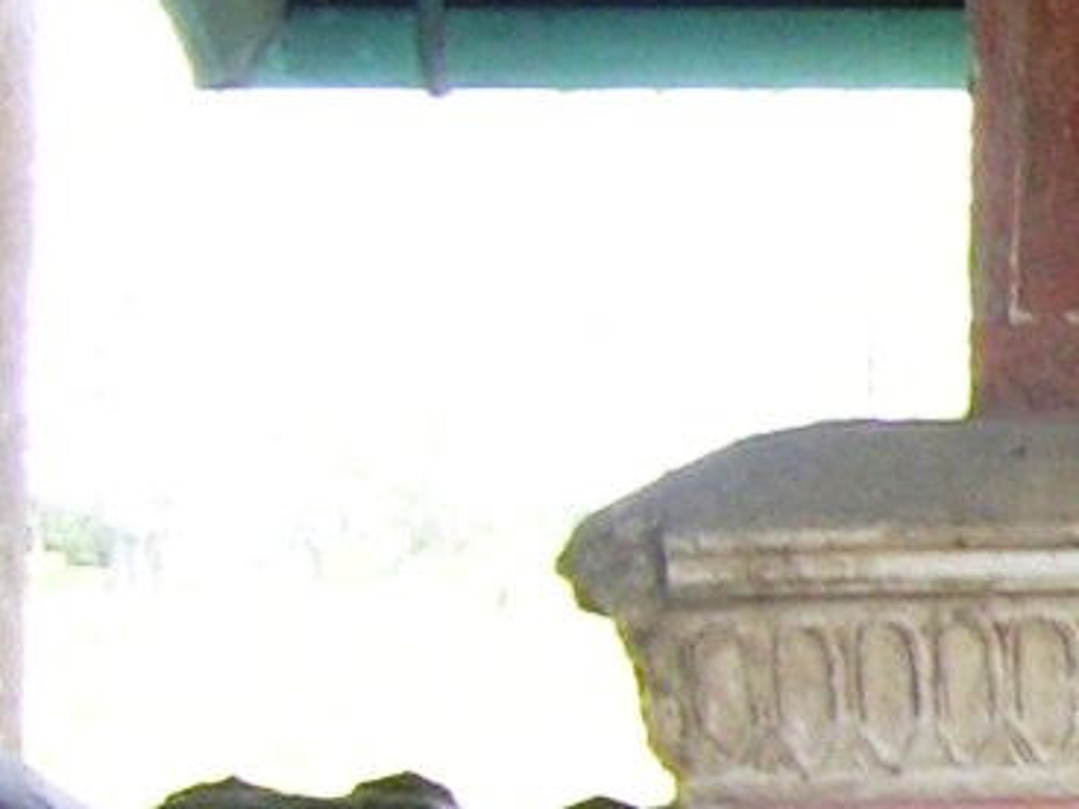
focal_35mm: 189
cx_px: 2698
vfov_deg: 7.9
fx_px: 5891
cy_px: 410
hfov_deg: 9.2
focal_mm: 5.7
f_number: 2.9
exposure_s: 1/52
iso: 50
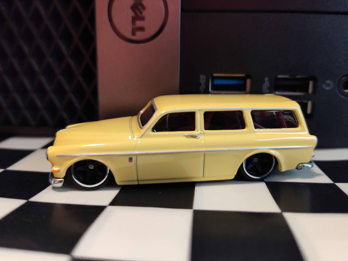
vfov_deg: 51.2
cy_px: 114
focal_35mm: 27
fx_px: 271
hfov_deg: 65.3
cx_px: 179
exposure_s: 1/30
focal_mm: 5.56
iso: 2656
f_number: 1.8
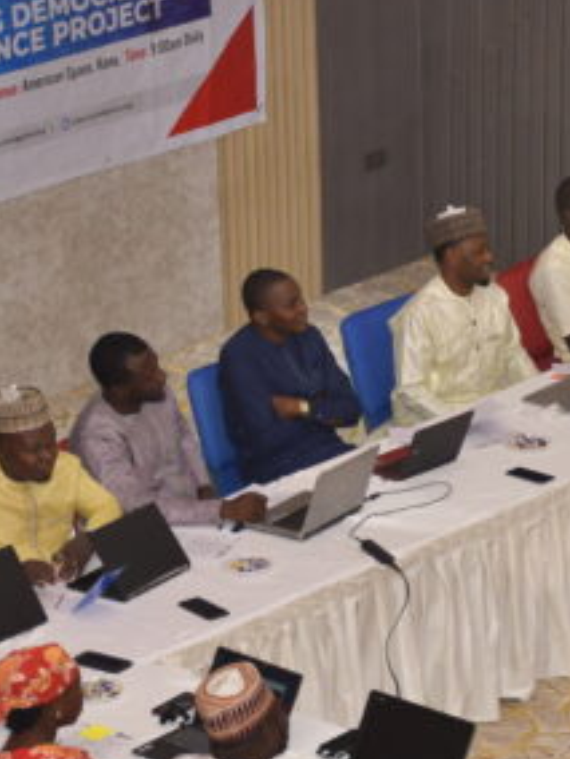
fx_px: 3601
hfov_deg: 9.0
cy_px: 433
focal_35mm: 164
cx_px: 594
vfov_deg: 12.0
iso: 800
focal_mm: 42
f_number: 4.5
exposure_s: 1/100
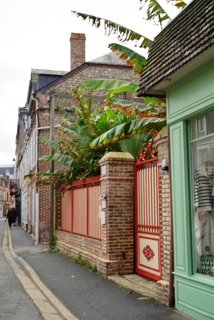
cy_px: 160
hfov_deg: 30.5
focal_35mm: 44
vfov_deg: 44.5
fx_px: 392
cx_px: 107
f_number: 5.6
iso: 100
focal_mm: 44
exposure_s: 1/80
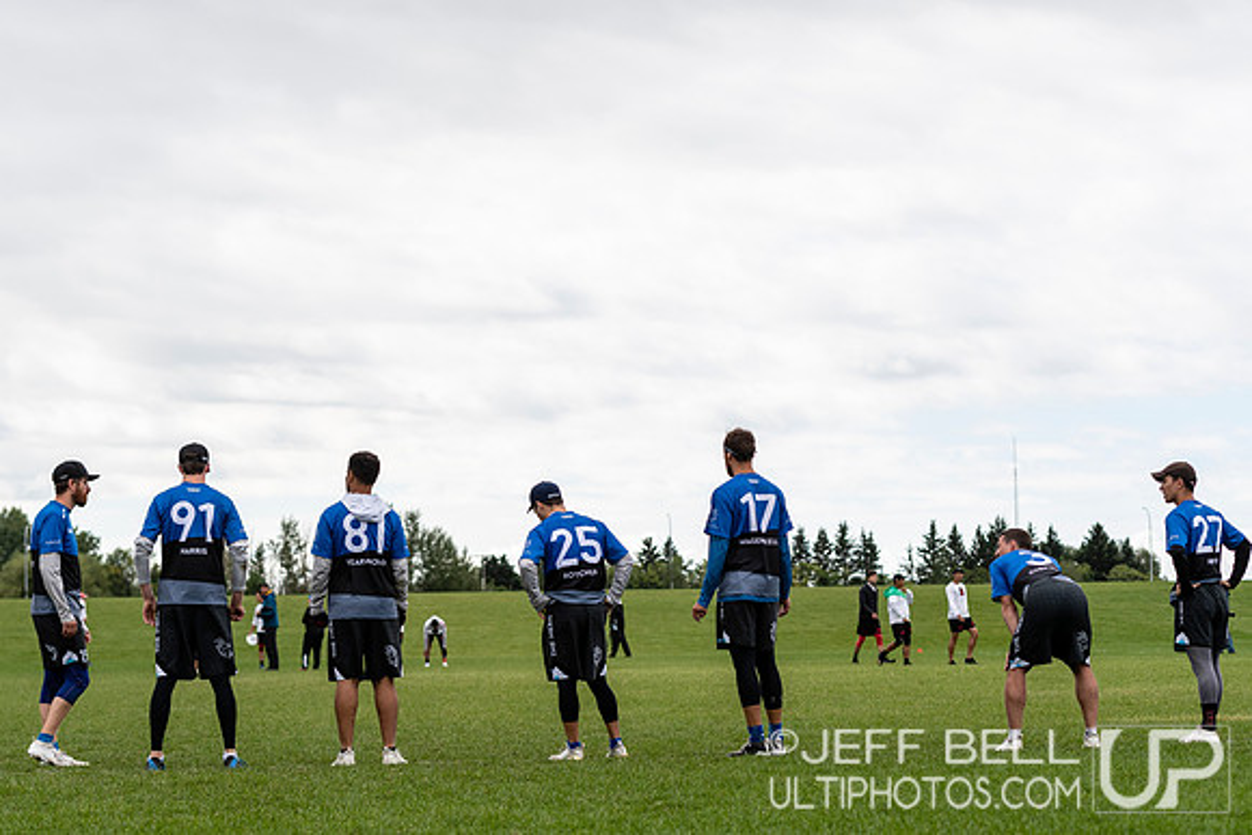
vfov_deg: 12.7
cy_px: 429
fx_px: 3757
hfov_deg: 18.9
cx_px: 608
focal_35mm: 108
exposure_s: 1/1250
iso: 180
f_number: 4
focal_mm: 70
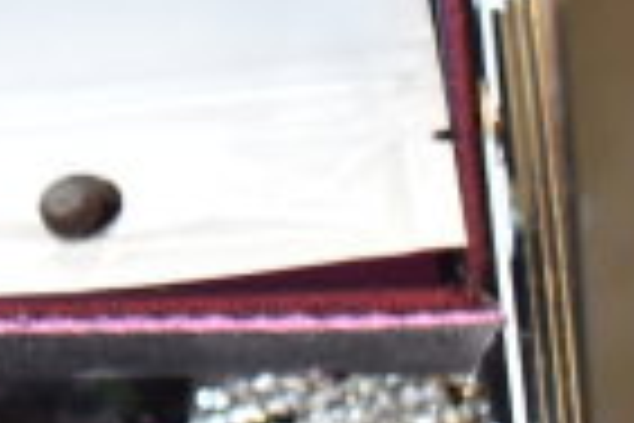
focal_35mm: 162
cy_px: -187
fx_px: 2856
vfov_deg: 8.3
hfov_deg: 11.4
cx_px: -643
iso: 720
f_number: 4
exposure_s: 1/40
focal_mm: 25
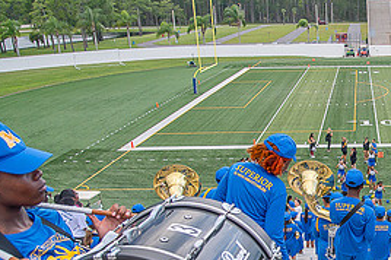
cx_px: 359
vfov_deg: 25.6
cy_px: 197
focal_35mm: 52
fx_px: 564
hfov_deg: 35.7
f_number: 4
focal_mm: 24
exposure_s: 1/250
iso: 400
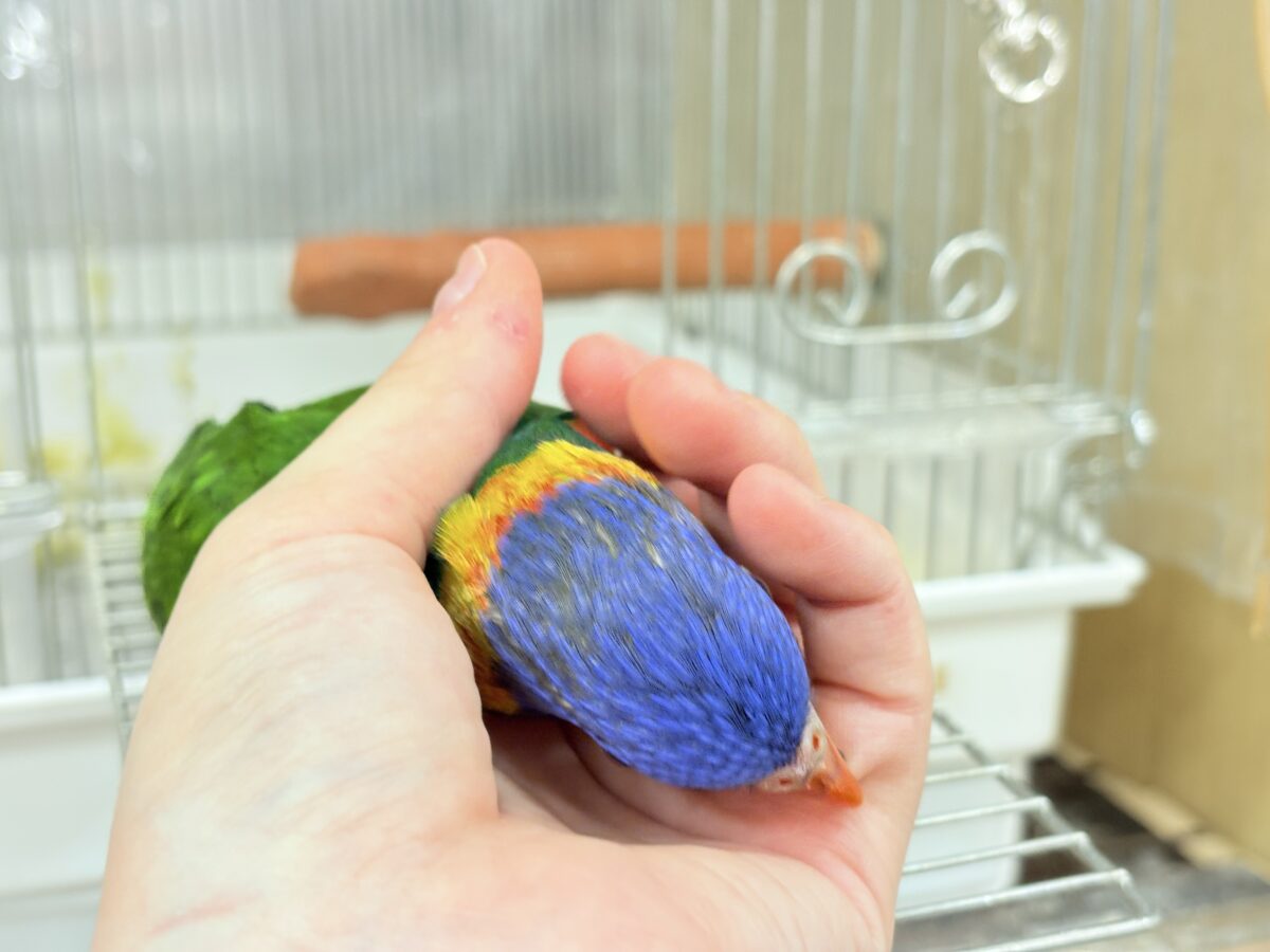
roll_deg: +2.0
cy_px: 476
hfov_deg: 36.8
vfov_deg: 28.0
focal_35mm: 52
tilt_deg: -14.8
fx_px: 1908
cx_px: 635
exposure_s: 1/50
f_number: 1.6
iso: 100
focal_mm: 5.96
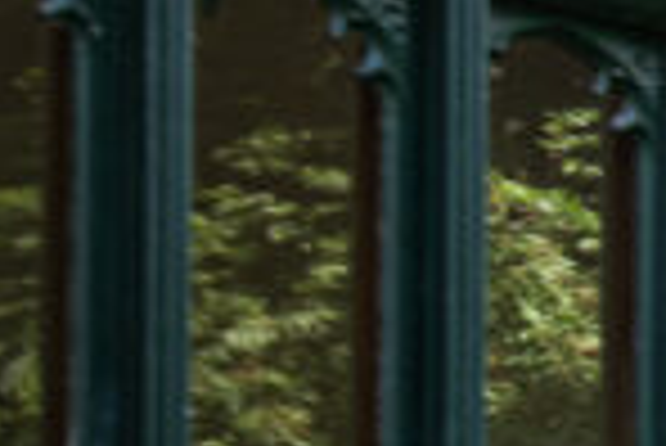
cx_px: 1966
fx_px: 3907
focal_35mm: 211
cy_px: 692
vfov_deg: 6.4
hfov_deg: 8.3
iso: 400
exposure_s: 1/320
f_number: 3.5
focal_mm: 30
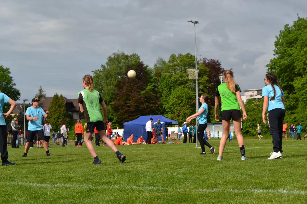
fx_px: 563
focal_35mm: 66
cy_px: 102
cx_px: 154
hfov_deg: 30.5
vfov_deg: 20.6
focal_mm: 44
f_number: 8
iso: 100
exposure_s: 1/320
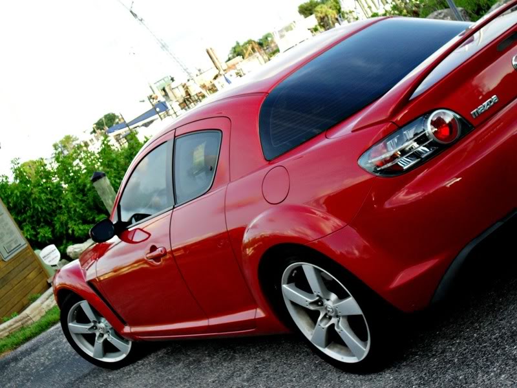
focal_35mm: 57
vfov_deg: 25.7
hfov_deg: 33.8
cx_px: 258
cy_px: 194
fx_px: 851
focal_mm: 10.1
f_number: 4.3
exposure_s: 1/125
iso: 100
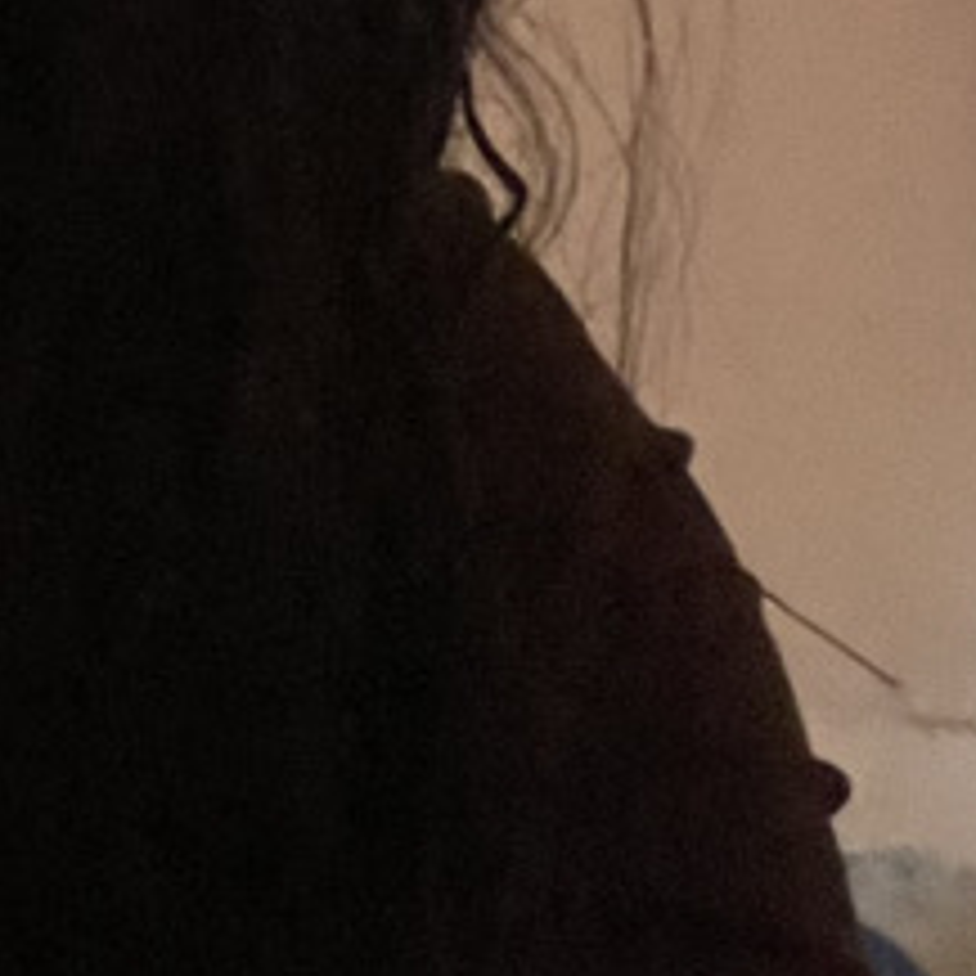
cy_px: -301
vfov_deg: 13.4
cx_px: -436
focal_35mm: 125
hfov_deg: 13.3
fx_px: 3987
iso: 640
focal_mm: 2.71
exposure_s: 1/30
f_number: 2.2
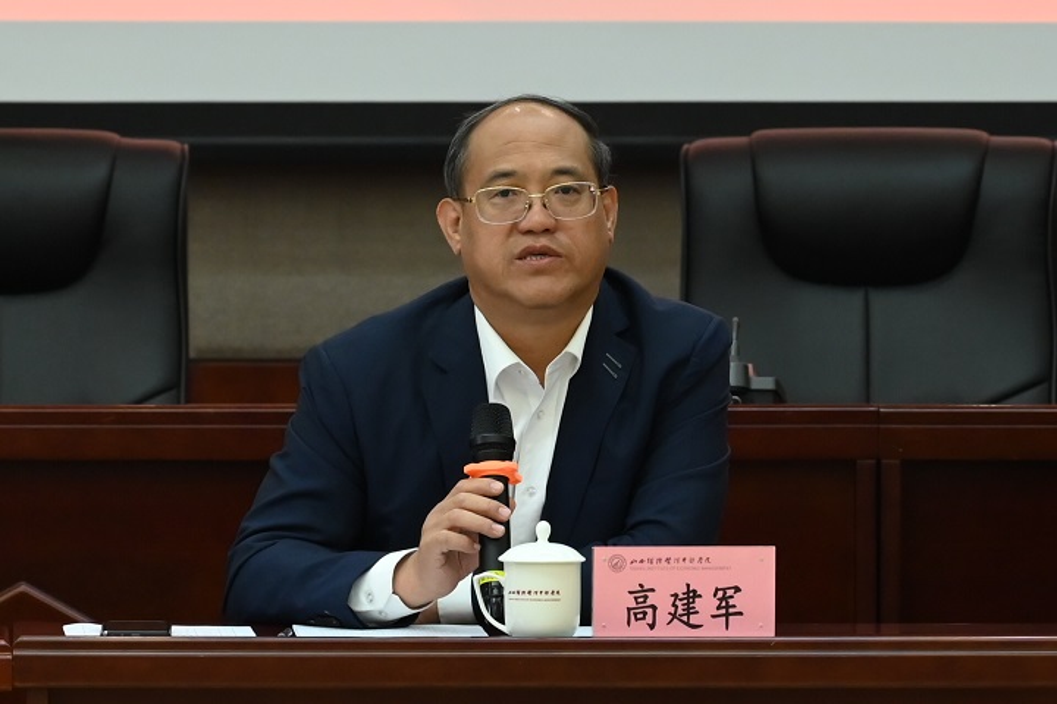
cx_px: 528
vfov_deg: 7.6
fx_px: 5285
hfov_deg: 11.4
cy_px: 352
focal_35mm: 180
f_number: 4
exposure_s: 1/160
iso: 1600
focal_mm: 120
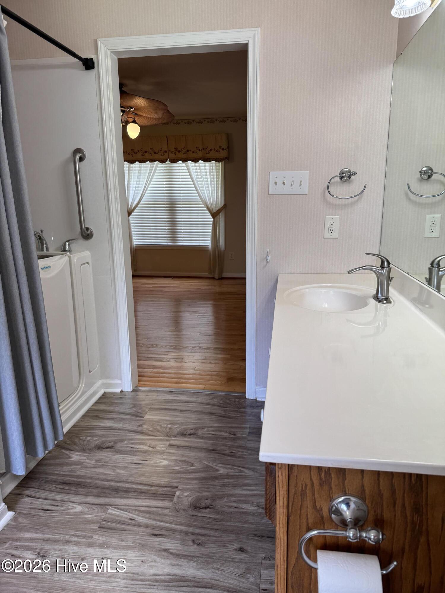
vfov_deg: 71.6
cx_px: 222
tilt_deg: -13.6
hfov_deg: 56.8
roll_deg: +0.7
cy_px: 296
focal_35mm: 24
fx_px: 411
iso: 64
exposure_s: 1/120
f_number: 1.78
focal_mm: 6.76
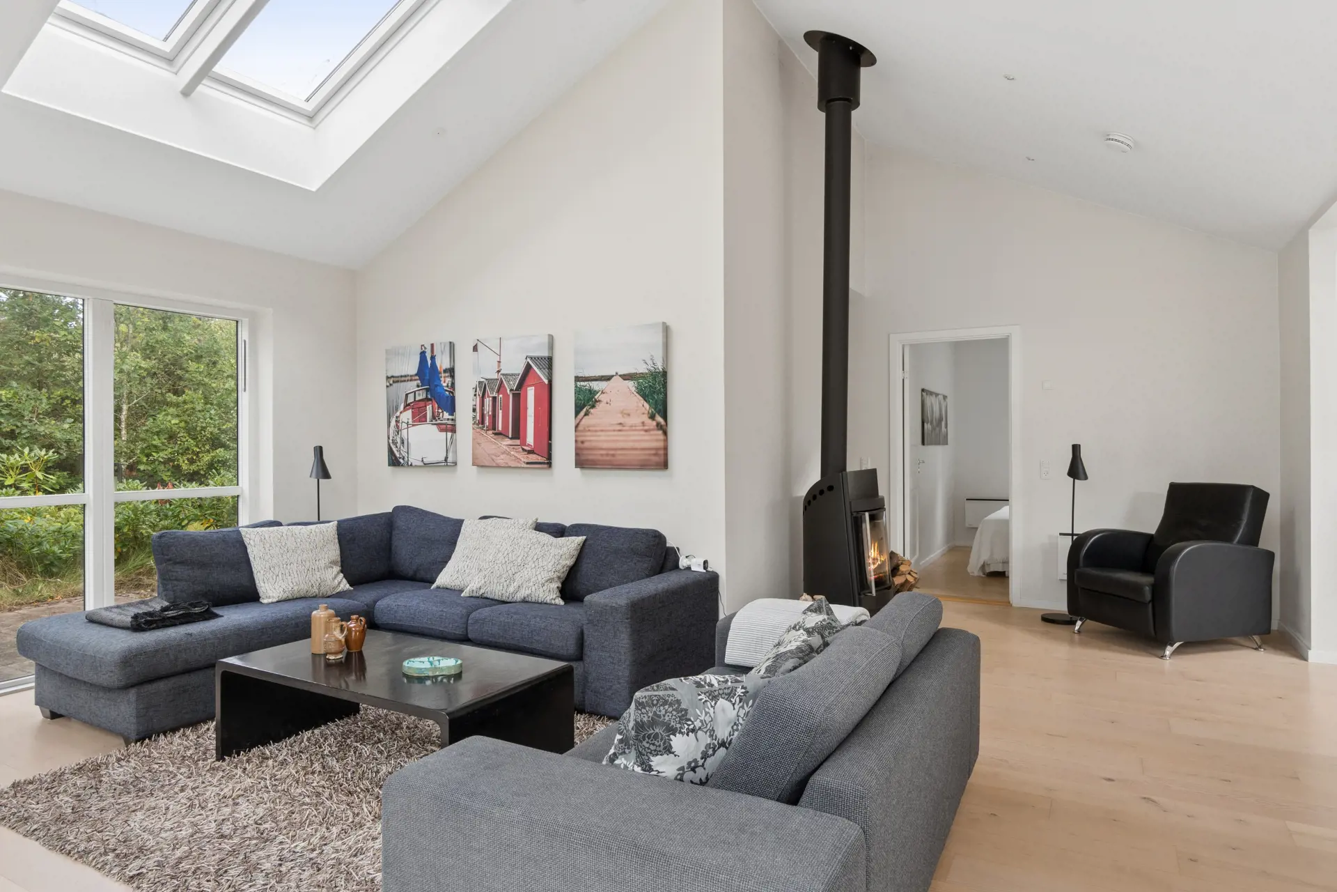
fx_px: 780
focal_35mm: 21
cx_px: 668
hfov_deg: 81.2
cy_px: 446
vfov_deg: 59.5
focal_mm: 14
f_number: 8
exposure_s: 1/30
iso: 200
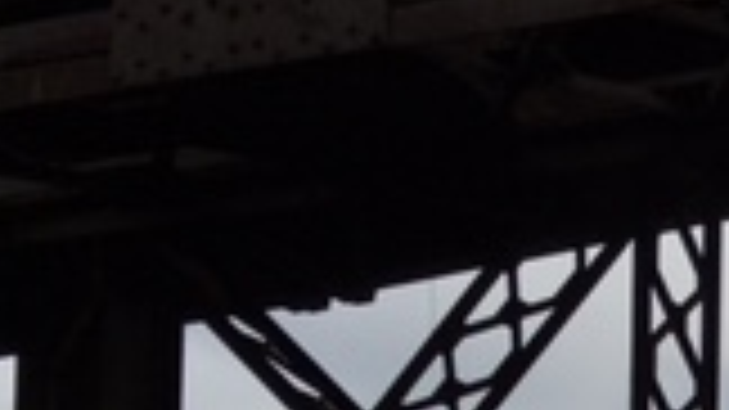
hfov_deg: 15.4
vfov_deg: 8.6
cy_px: 1063
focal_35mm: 125
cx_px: 1188
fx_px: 2415
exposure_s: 1/545
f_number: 2.2
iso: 25
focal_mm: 4.15
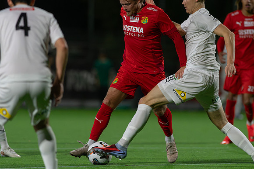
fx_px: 3176
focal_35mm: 450
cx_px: 127
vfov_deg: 3.1
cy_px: 84
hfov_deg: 4.6
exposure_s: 1/1000
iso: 8000
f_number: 3.2
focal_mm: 300
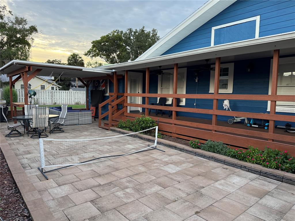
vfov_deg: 56.8
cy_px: 110
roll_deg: -0.6
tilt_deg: -5.1
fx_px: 205
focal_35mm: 24
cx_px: 148
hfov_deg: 71.6
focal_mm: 6.76
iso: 160
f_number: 1.78
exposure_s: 1/241
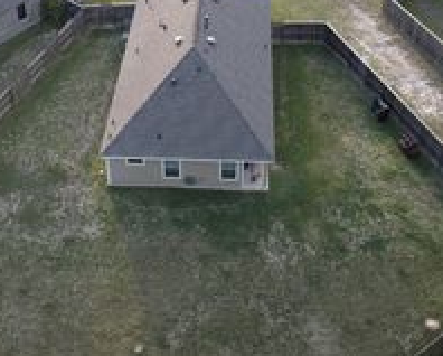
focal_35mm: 59
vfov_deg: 25.4
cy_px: 69
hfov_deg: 31.9
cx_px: 222
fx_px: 775
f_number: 2.8
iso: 120
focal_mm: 12.29
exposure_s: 1/25
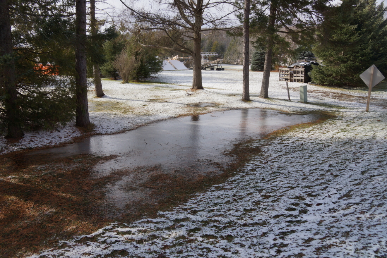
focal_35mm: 27
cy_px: 129
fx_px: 290
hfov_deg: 67.4
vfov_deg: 47.9
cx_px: 194
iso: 100
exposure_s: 1/125
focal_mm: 18
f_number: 5.6
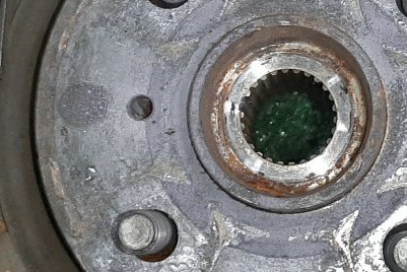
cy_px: 131
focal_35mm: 97
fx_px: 1097
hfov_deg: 20.9
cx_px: 280
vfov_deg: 14.1
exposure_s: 1/50
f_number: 1.7
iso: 152
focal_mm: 3.93
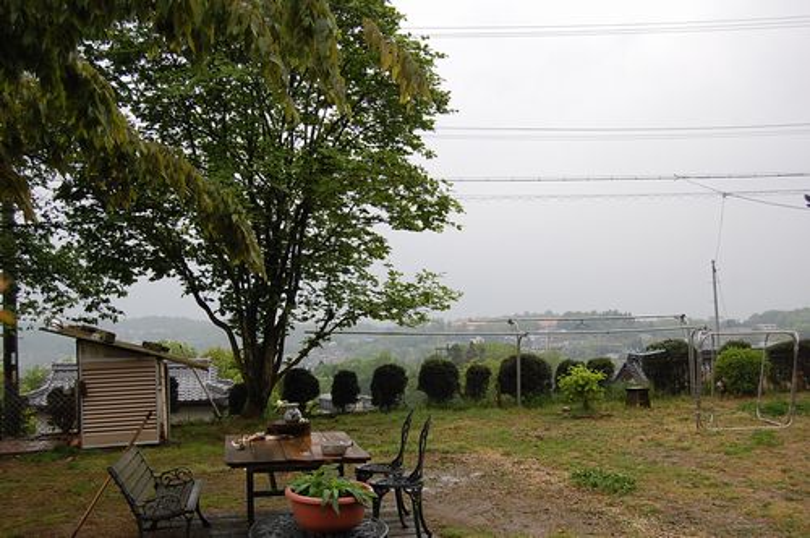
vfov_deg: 34.1
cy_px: 269
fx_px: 876
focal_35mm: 39
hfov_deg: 49.6
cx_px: 405
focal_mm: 26
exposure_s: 1/125
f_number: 5.6
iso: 400
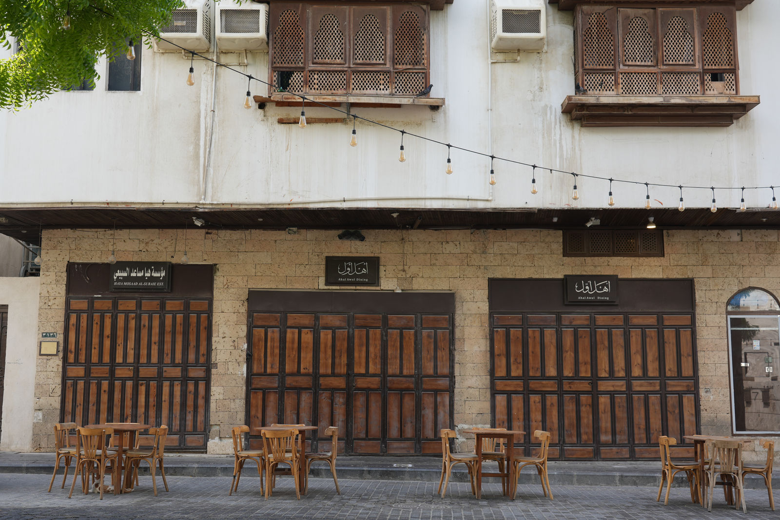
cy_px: 260
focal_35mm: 44
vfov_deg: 30.5
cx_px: 390
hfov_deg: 44.5
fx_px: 953
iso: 100
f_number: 5.6
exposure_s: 1/125
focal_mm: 44
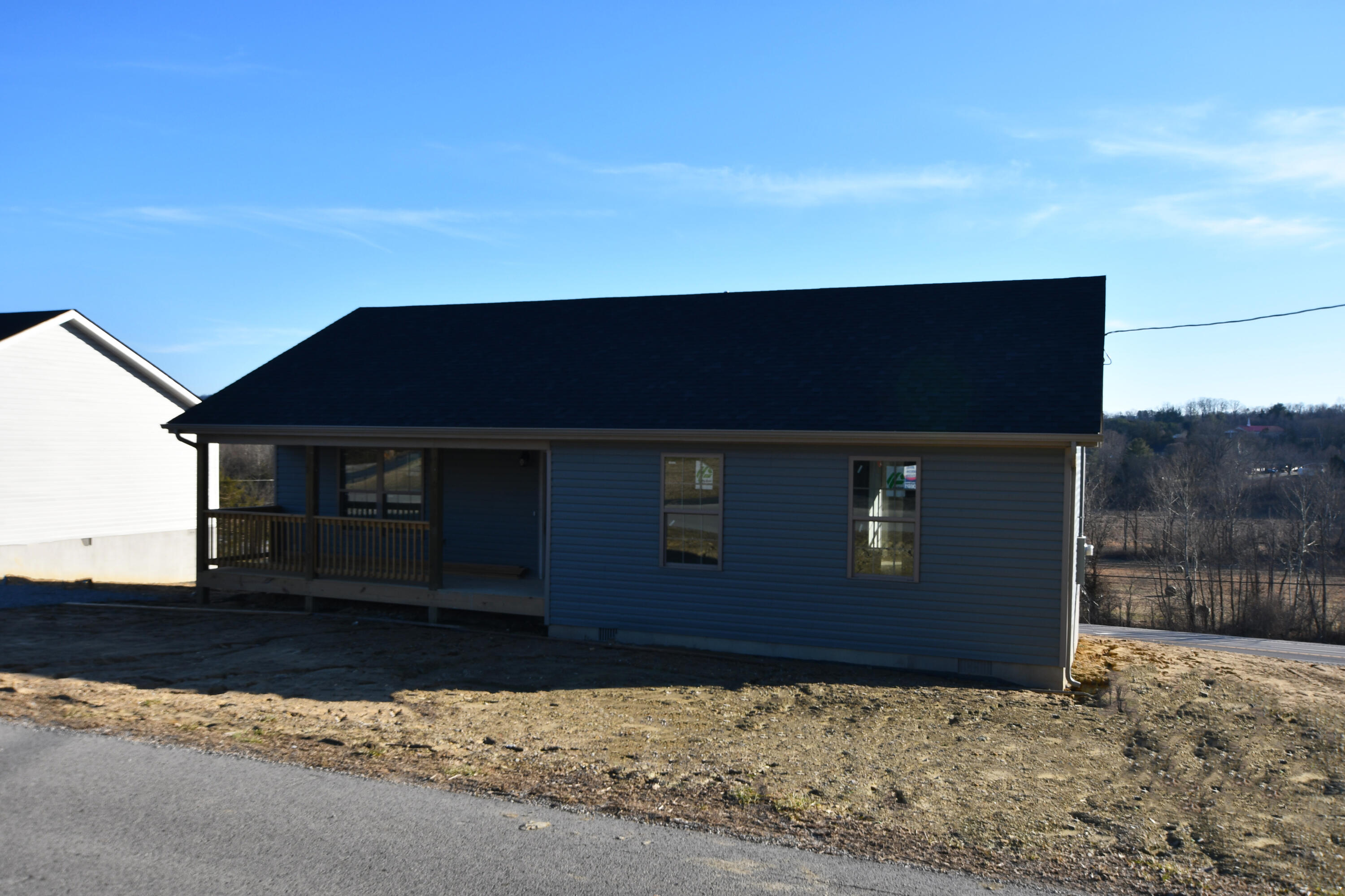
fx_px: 1046
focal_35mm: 28
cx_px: 672
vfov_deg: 46.4
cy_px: 448
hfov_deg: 65.5
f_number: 8
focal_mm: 19
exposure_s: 1/250
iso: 110
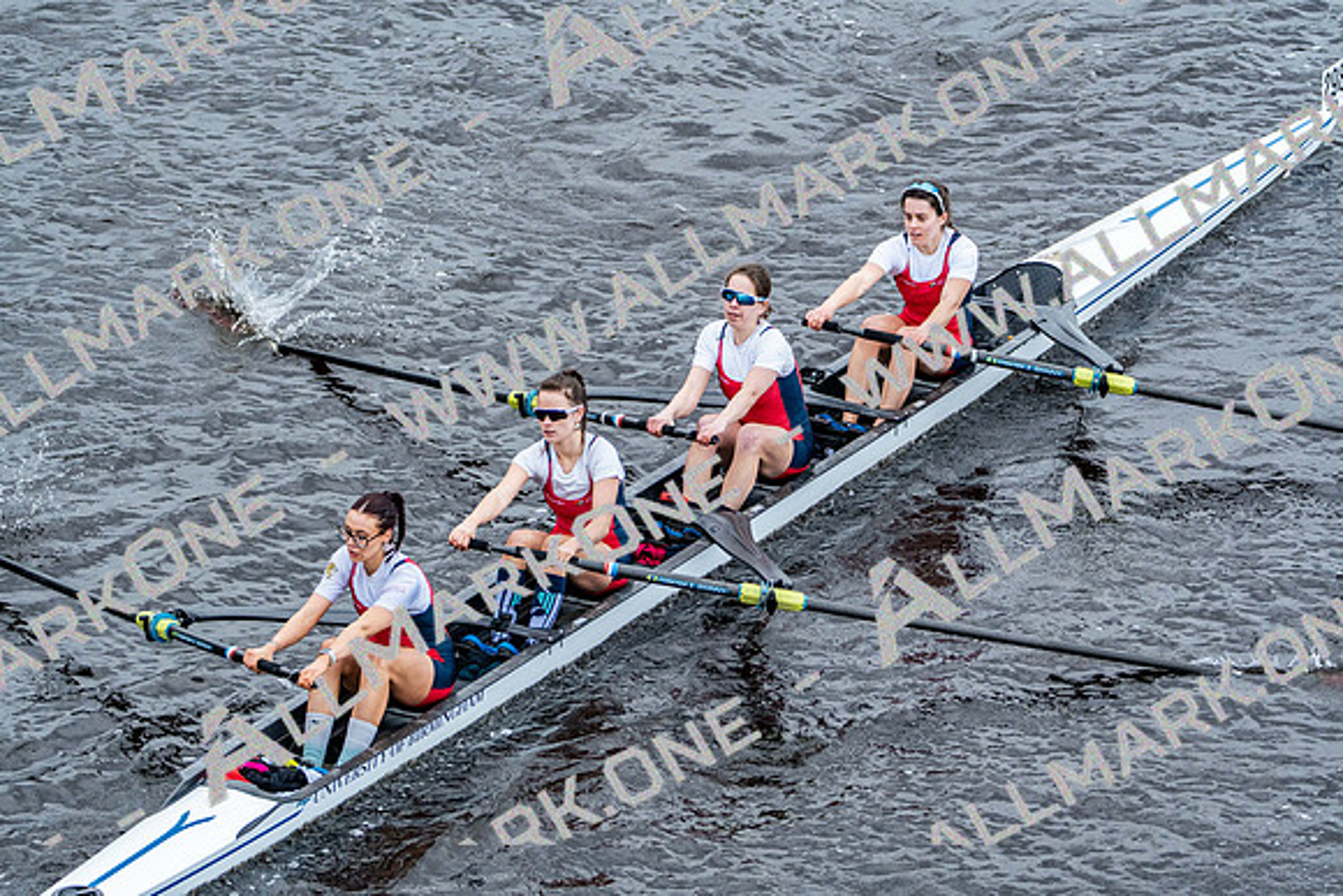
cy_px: 448
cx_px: 672
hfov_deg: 7.7
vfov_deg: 5.2
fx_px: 9925
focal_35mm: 266
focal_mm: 266
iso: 2000
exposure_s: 1/1250
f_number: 5.6
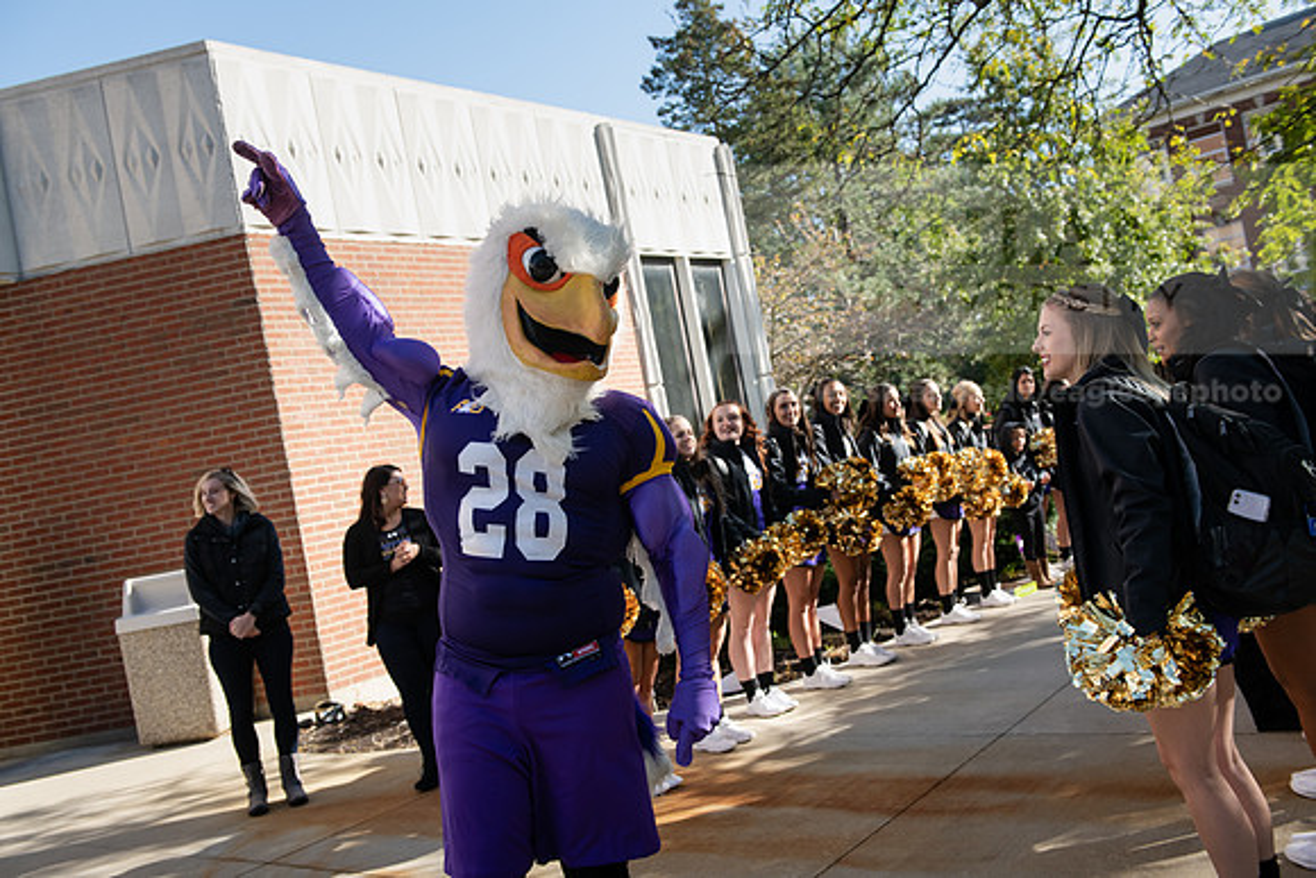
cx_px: 658
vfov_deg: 38.9
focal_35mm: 34
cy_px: 439
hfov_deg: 55.8
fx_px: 1243
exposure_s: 1/640
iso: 400
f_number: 5.6
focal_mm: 34
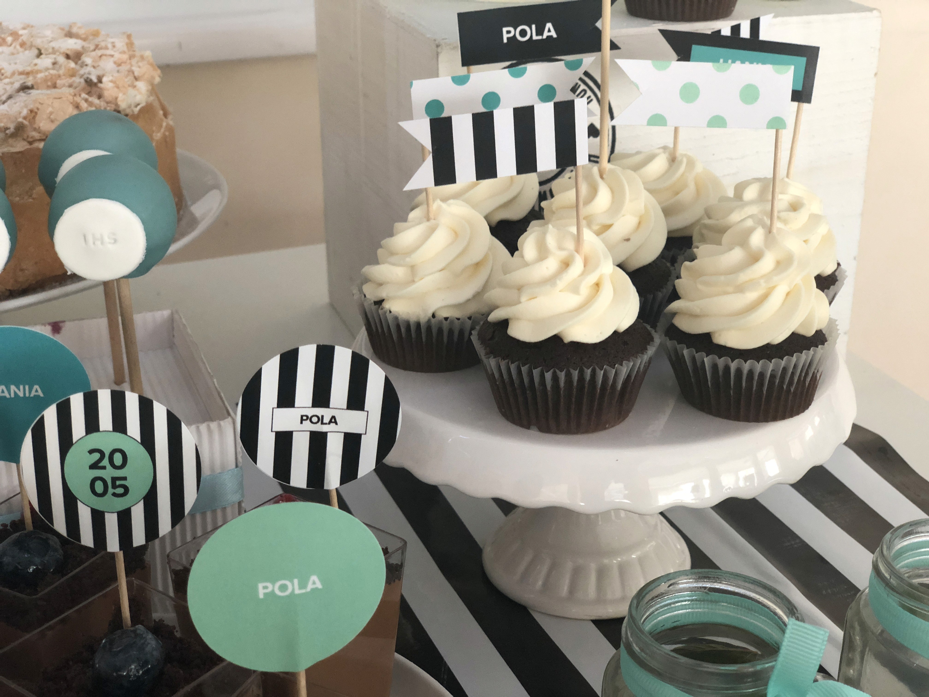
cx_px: 464
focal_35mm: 52
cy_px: 348
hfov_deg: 36.8
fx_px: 1396
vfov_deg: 28.0
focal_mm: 6
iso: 125
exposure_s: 1/33
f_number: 2.4
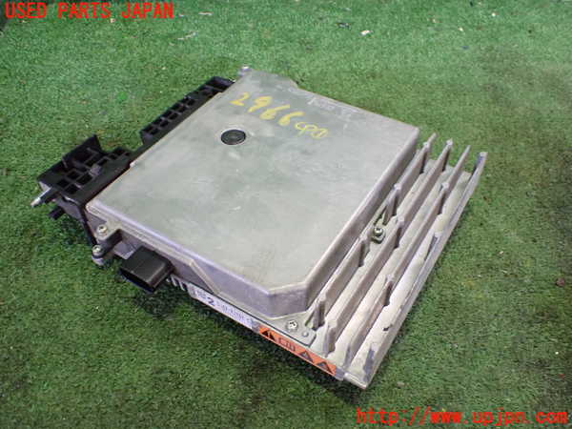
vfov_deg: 46.8
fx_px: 496
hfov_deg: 60.0
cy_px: 214
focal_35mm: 30
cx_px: 286
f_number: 2.3
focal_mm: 5.4
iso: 800
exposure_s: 1/50
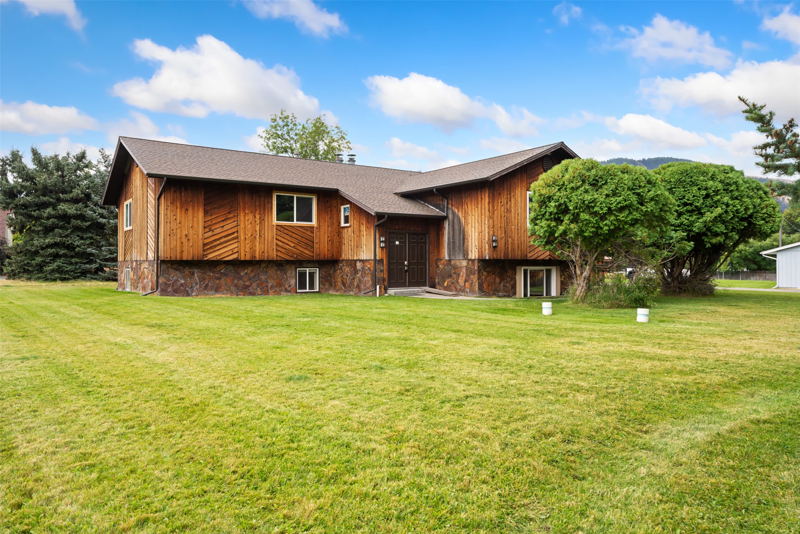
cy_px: 267
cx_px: 400
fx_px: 520
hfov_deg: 75.1
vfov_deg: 54.3
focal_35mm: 23
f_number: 9
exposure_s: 1/100
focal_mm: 23.4
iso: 250
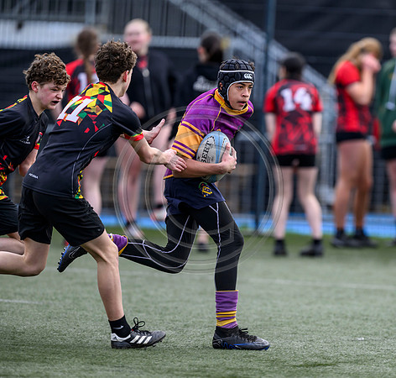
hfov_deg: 3.6
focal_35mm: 498
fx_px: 6292
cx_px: 283
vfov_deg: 3.4
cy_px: 189
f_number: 3.5
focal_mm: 400
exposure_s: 1/1600
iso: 500
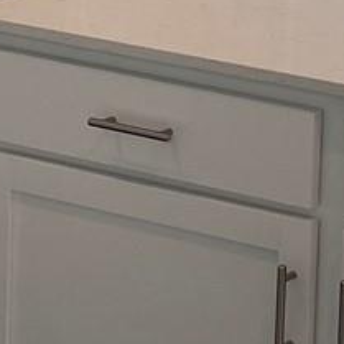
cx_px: 290
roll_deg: -1.6
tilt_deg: -9.1
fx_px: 2530
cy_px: -89
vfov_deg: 7.7
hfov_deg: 7.8
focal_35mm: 225
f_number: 1.6
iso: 32
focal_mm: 4.2
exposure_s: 1/175
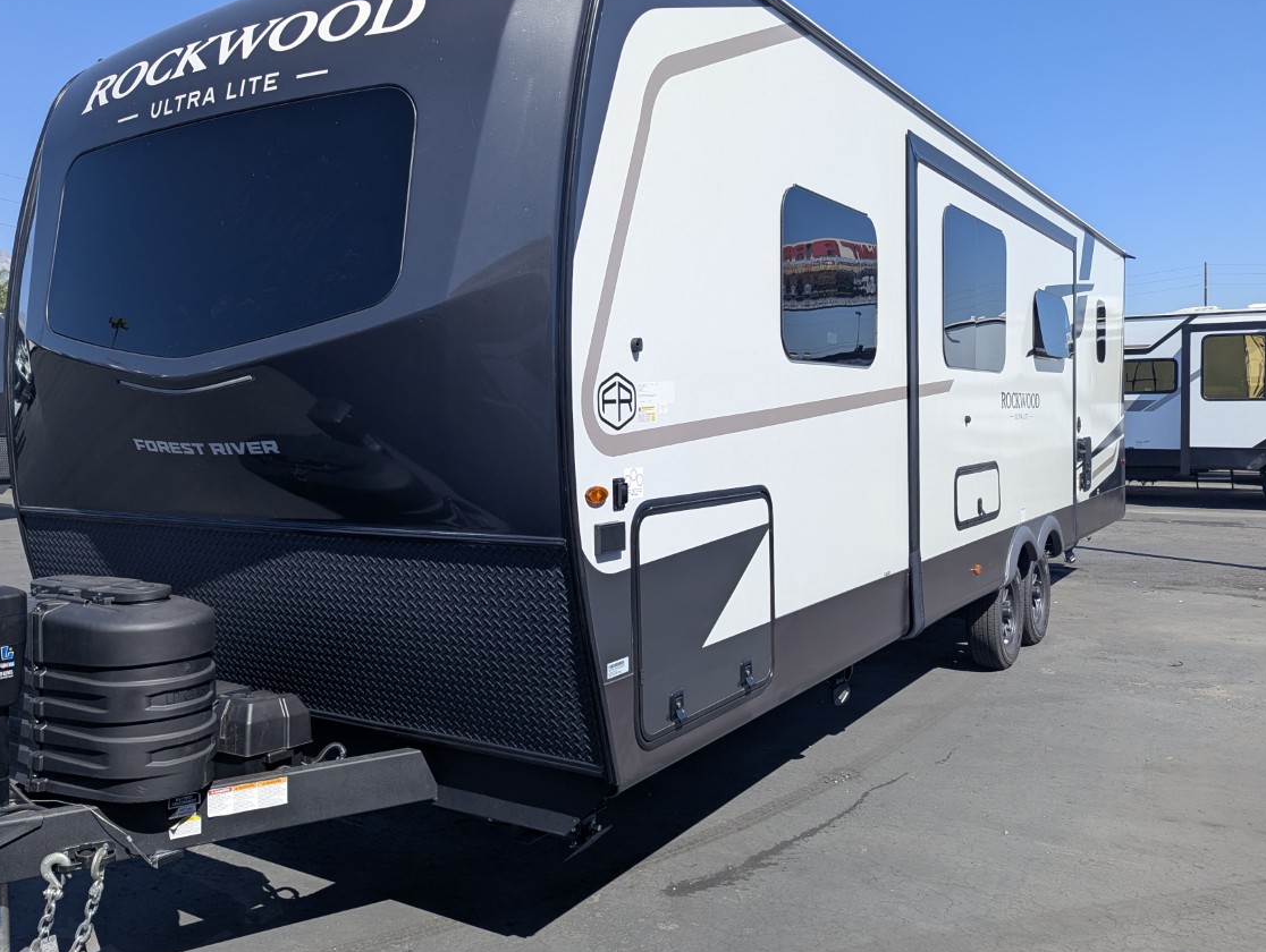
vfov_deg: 46.9
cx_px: 592
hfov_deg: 59.8
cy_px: 469
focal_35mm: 30
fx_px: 1099
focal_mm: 6.81
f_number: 1.85
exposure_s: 1/1855
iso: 48
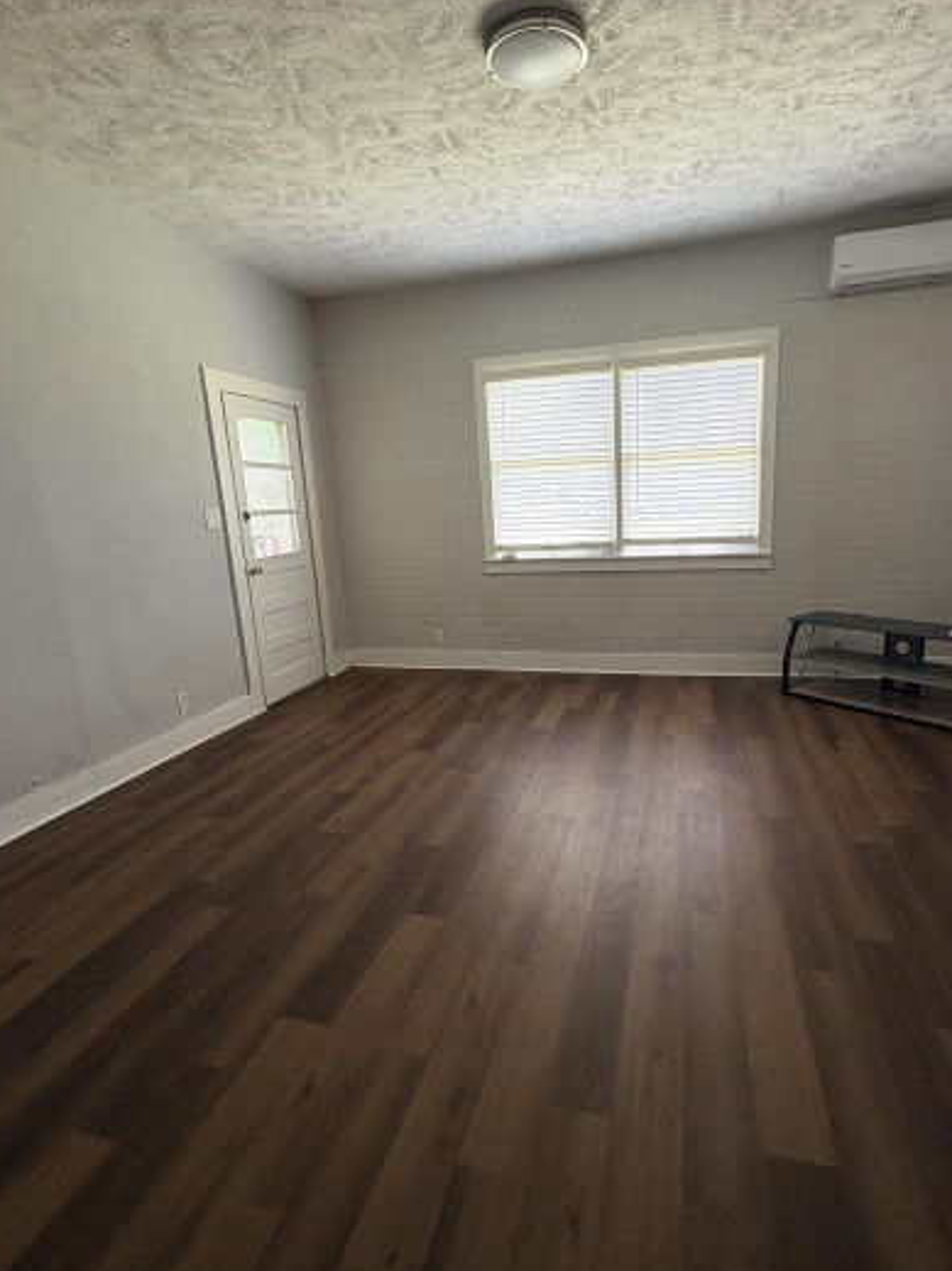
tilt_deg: -13.2
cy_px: 650
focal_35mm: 18
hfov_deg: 71.5
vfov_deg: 87.8
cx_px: 507
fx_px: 660
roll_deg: +2.7
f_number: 2.2
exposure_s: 1/99
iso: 200
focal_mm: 2.22
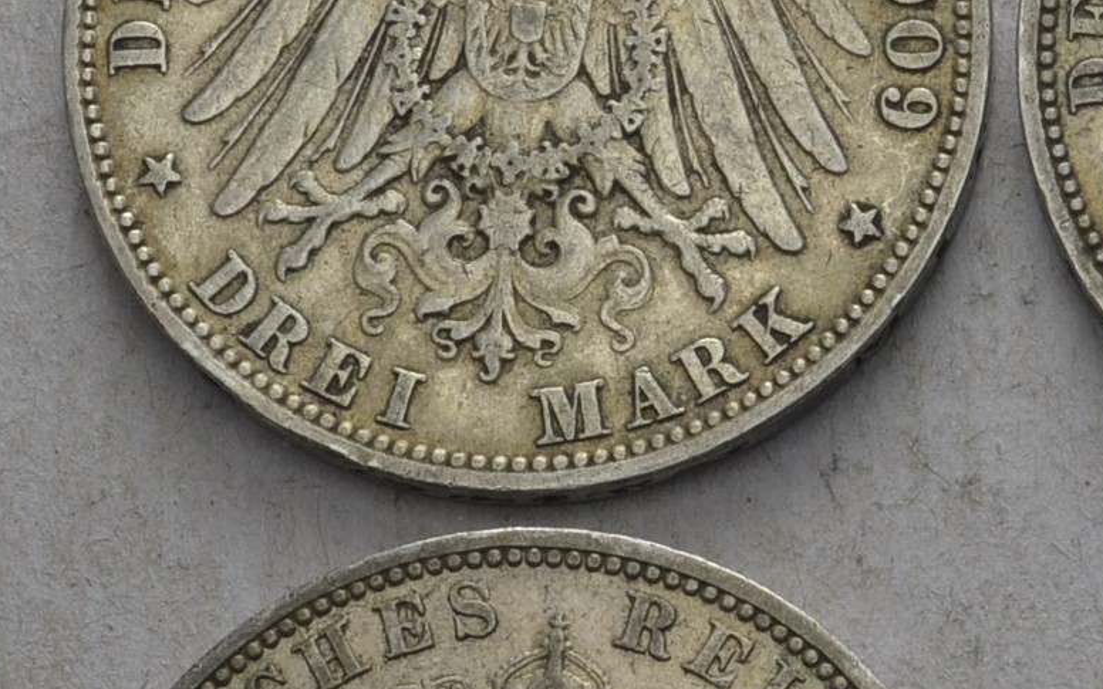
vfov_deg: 7.1
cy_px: 611
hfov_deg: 11.2
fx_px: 5531
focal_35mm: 184
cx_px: 1193
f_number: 14
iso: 400
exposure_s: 1/250
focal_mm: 38
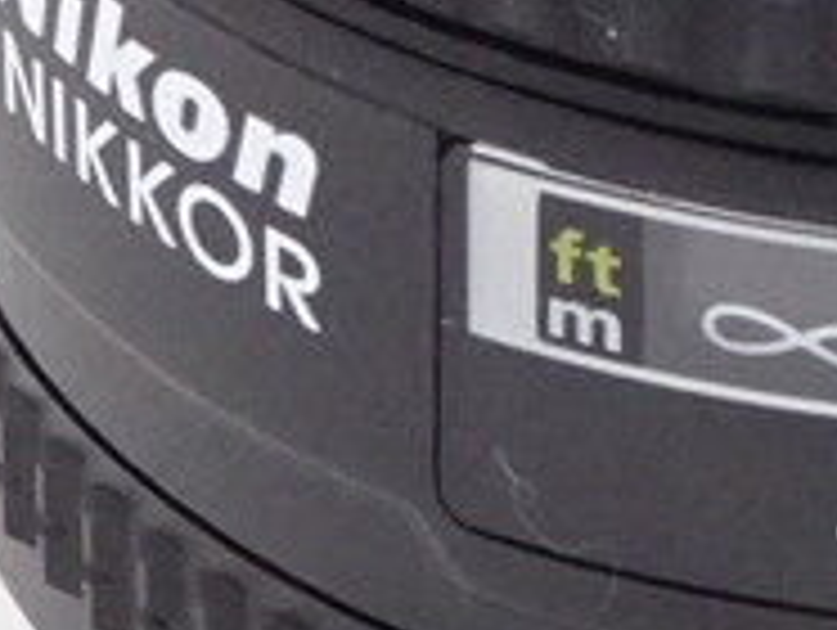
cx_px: 1053
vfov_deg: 3.2
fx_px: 11379
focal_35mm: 470
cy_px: -248
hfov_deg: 4.2
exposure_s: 1/80
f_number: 5
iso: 640
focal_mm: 12.42
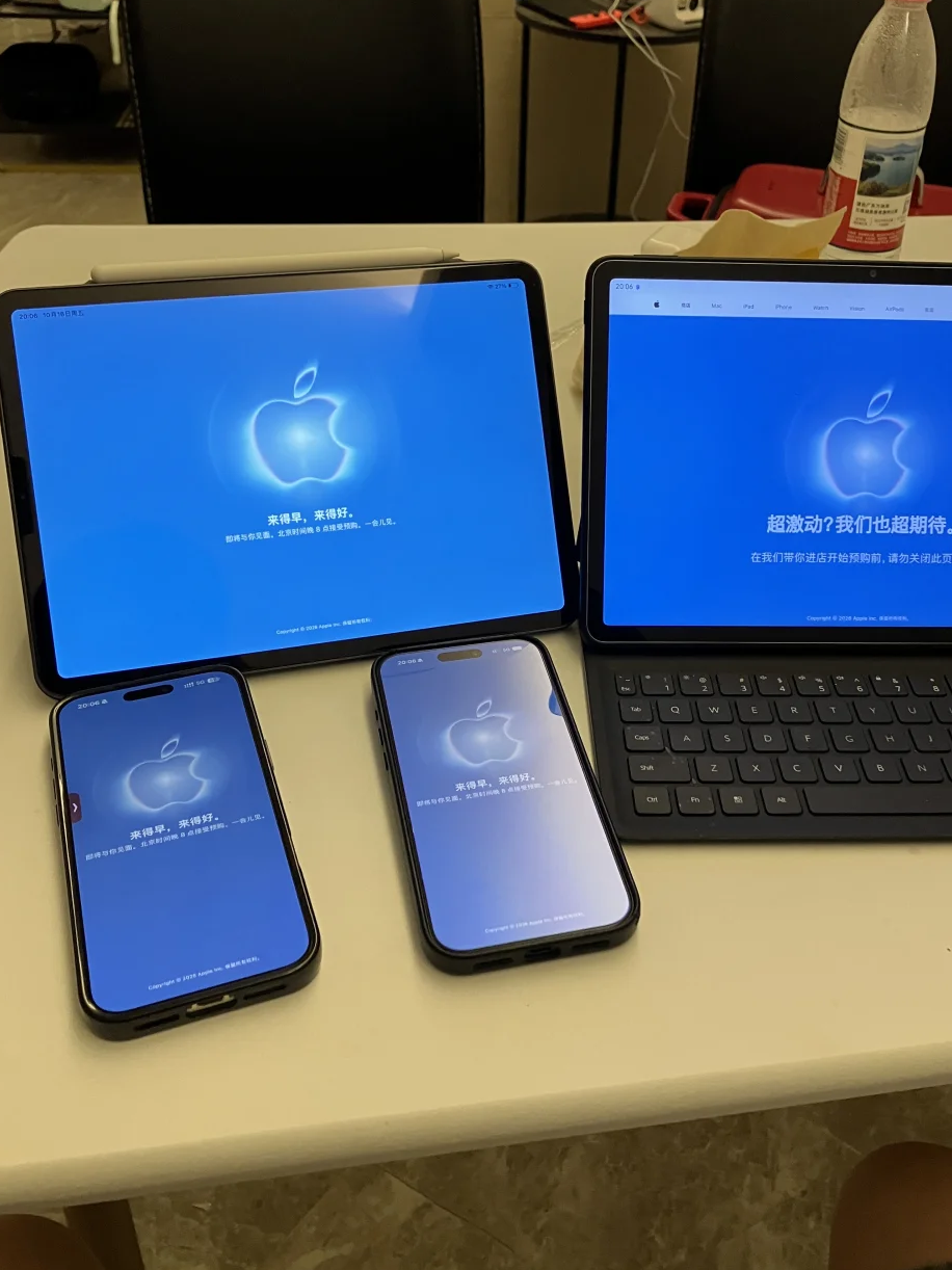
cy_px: 591
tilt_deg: -36.9
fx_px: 1210
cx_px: 549
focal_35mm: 33
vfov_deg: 55.3
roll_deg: -4.0
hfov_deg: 42.8
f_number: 1.8
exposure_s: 1/60
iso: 125
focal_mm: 3.99
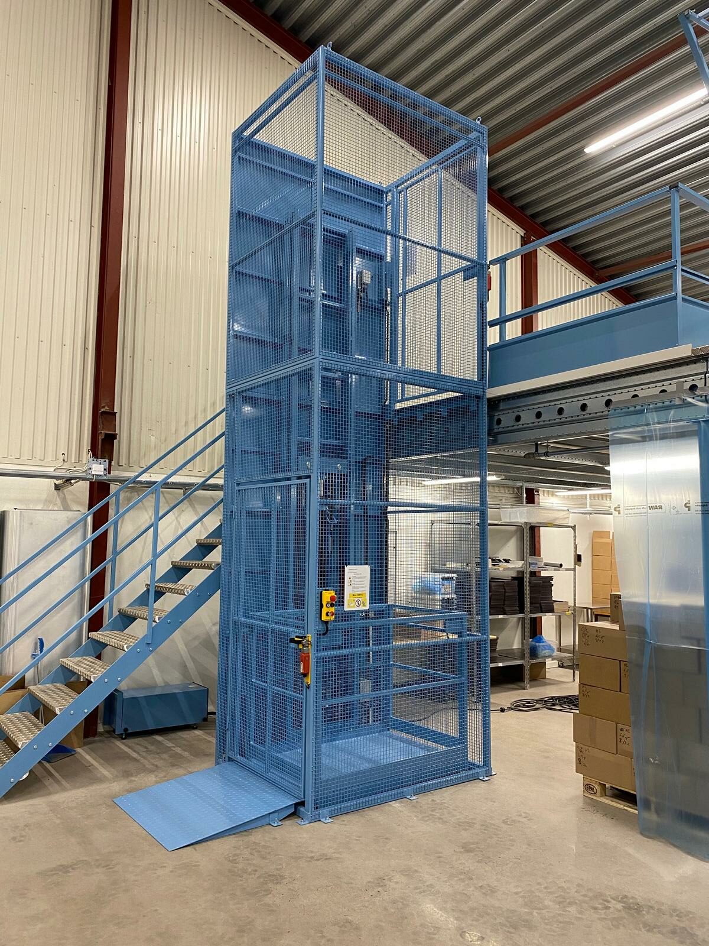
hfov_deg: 53.1
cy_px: 473
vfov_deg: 67.3
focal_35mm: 26
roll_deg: -1.3
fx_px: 710
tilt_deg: +5.4
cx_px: 354
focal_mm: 4.25
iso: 100
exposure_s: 1/50
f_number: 1.8
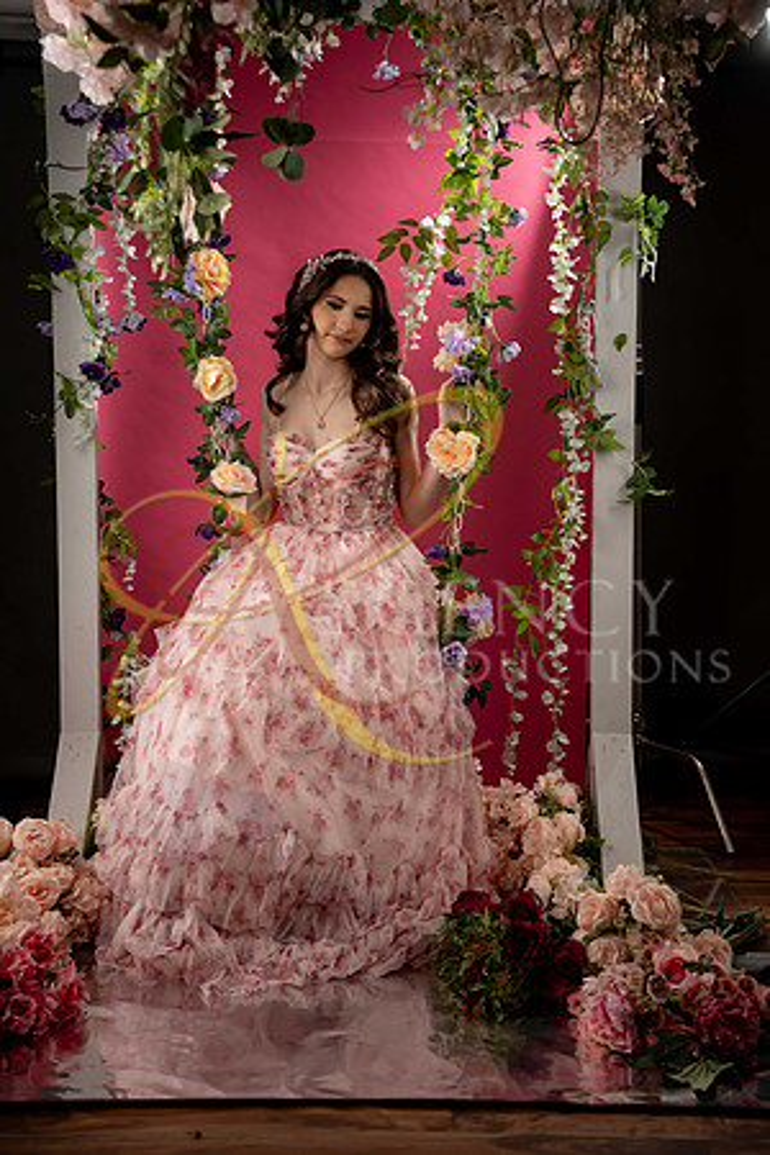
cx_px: 385
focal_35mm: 54
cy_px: 578
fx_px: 1732
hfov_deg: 25.1
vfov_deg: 36.9
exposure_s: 1/640
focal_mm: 54
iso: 500
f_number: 3.5
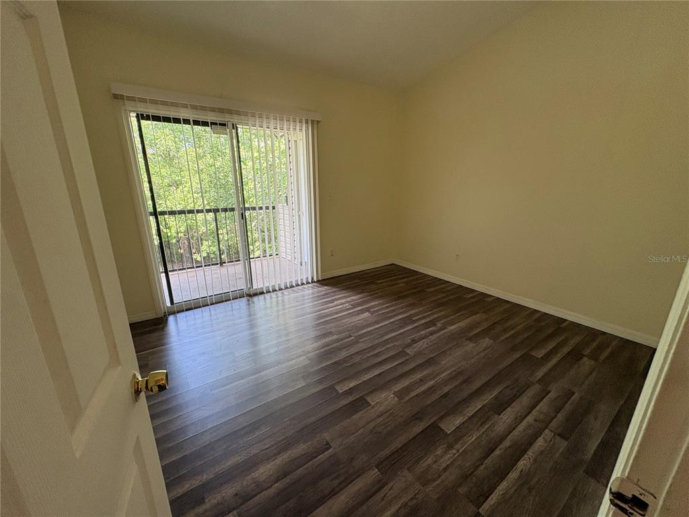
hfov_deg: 102.1
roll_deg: +0.2
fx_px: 279
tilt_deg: -14.7
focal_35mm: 14
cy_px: 258
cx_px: 344
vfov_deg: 85.7
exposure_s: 1/99
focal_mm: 2.22
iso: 125
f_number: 2.2
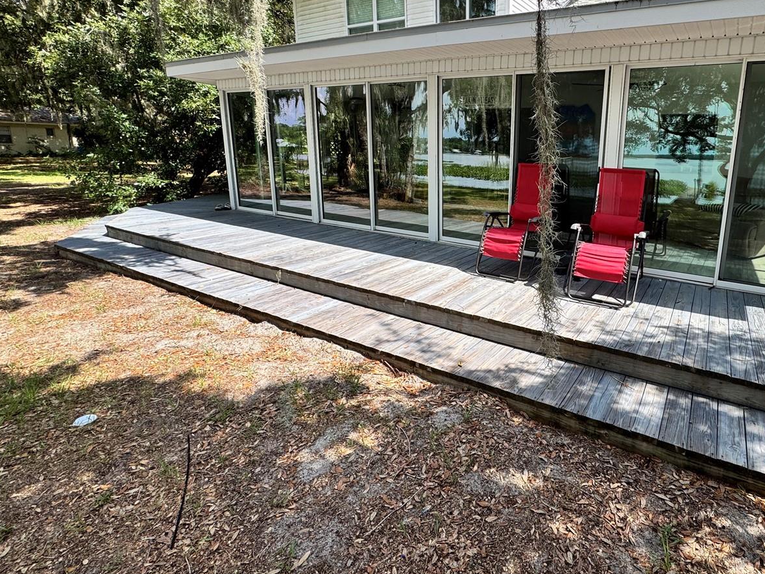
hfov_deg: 81.6
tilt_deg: -11.4
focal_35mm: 19
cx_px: 515
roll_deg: -2.0
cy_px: 236
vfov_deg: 68.1
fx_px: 420
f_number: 2.2
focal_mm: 2.22
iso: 50
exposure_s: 1/652
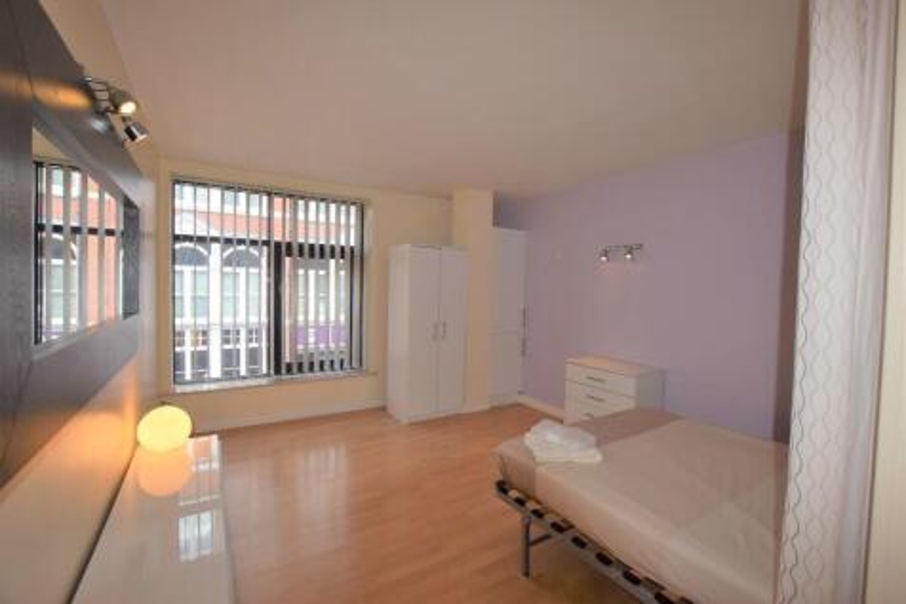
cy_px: 302
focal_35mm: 15
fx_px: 377
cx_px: 453
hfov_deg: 100.4
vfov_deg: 77.3
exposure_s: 1/125
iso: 640
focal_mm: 10
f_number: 5.6
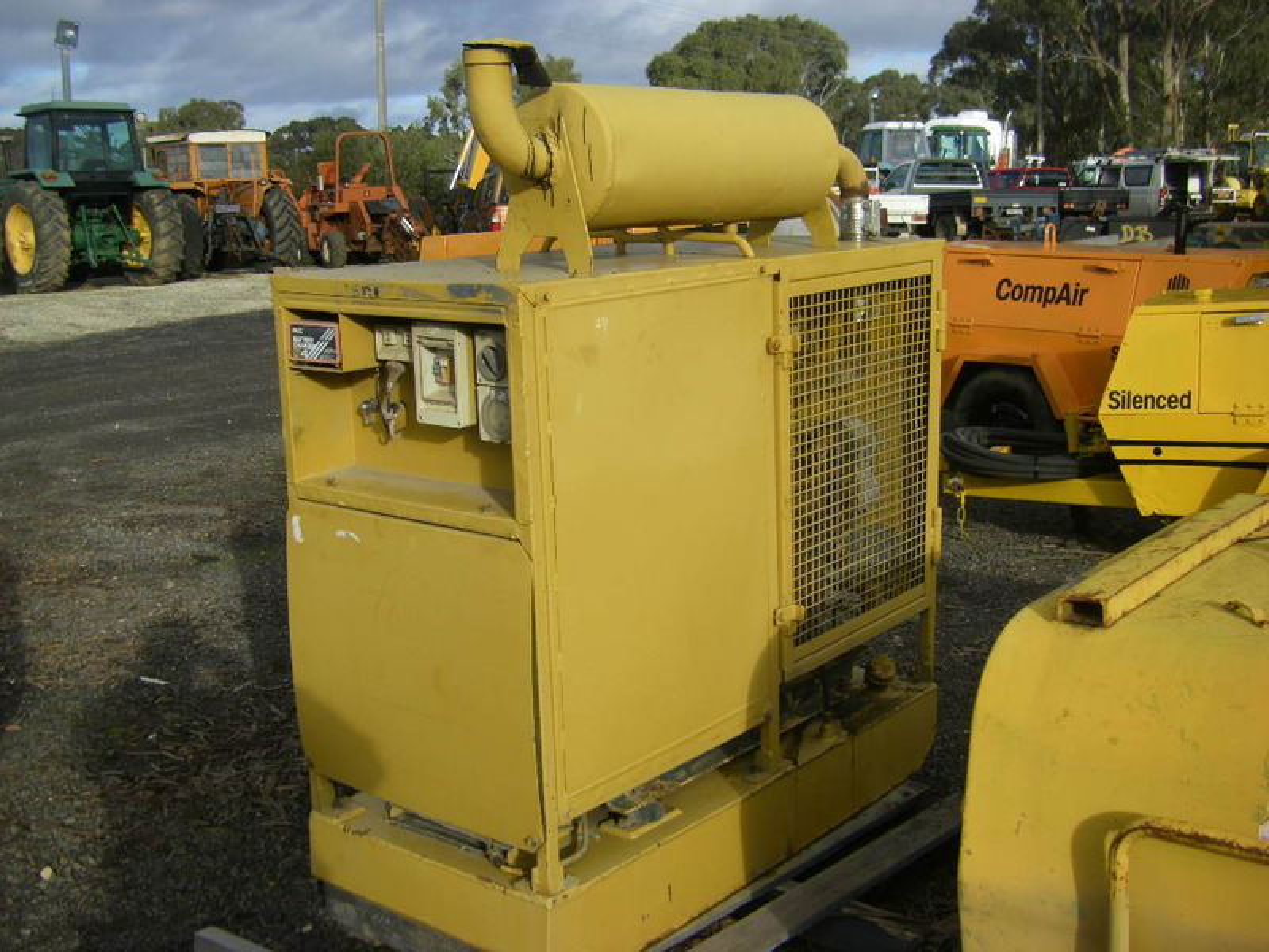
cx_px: 634
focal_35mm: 42
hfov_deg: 44.8
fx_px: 1540
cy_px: 476
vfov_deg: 34.3
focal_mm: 6.9
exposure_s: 1/160
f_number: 7.1
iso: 64
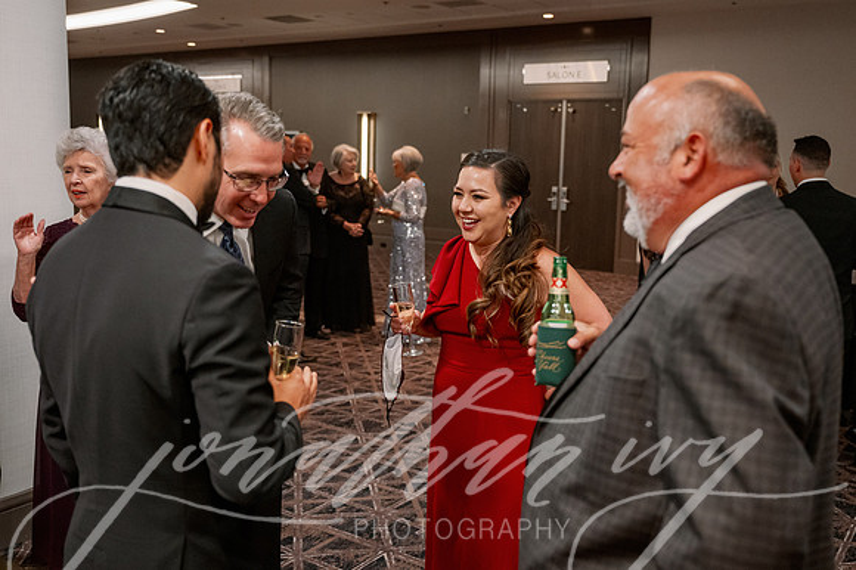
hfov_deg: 50.9
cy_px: 288
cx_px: 459
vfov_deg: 35.2
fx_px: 897
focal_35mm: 38
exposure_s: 1/250
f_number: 2.8
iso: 3200
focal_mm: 33.5
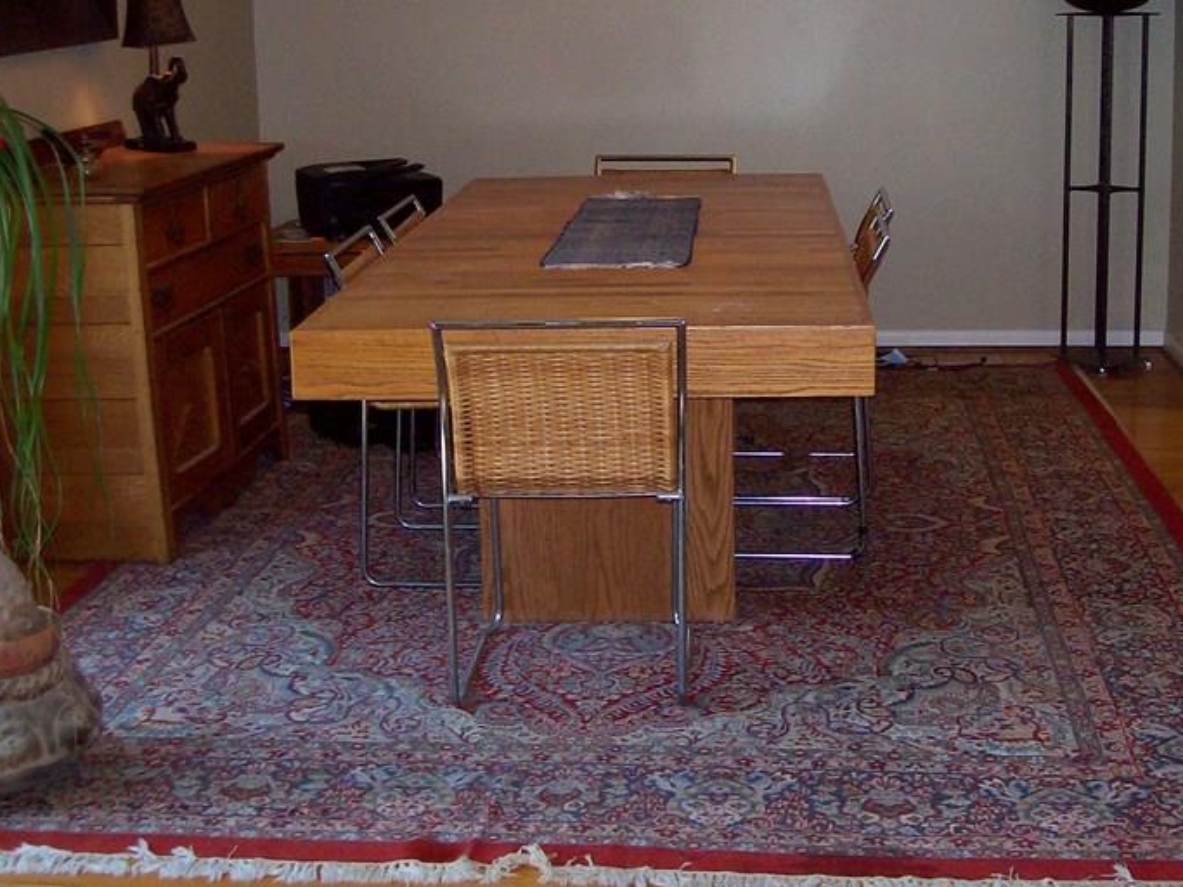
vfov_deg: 26.9
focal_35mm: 54
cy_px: 319
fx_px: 1845
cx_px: 670
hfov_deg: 35.5
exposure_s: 1/64
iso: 140
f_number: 2.7
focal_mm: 6
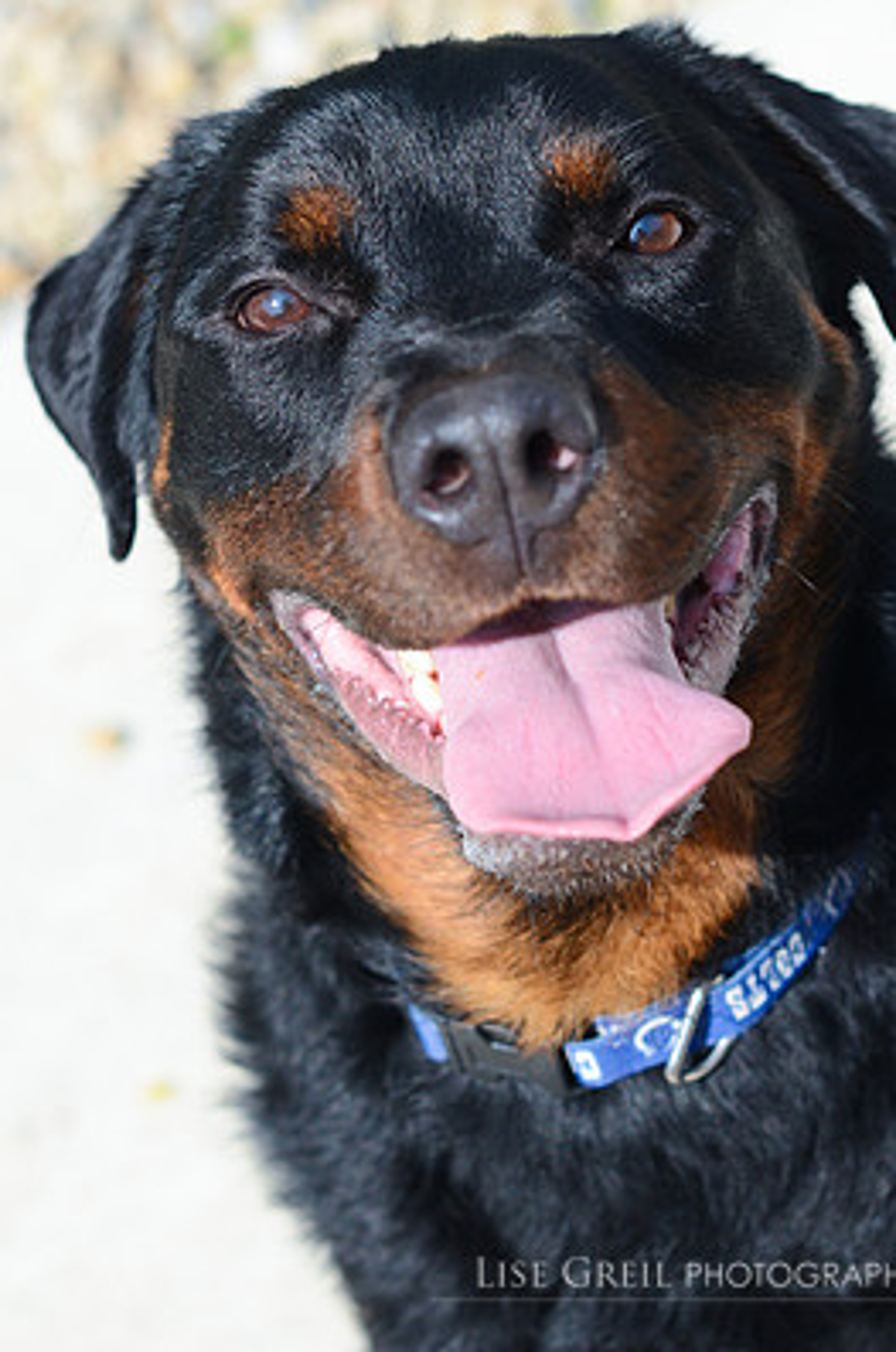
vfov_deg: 23.9
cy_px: 593
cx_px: 480
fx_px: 3187
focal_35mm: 85
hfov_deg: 16.0
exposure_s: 1/1600
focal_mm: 50
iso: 250
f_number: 4
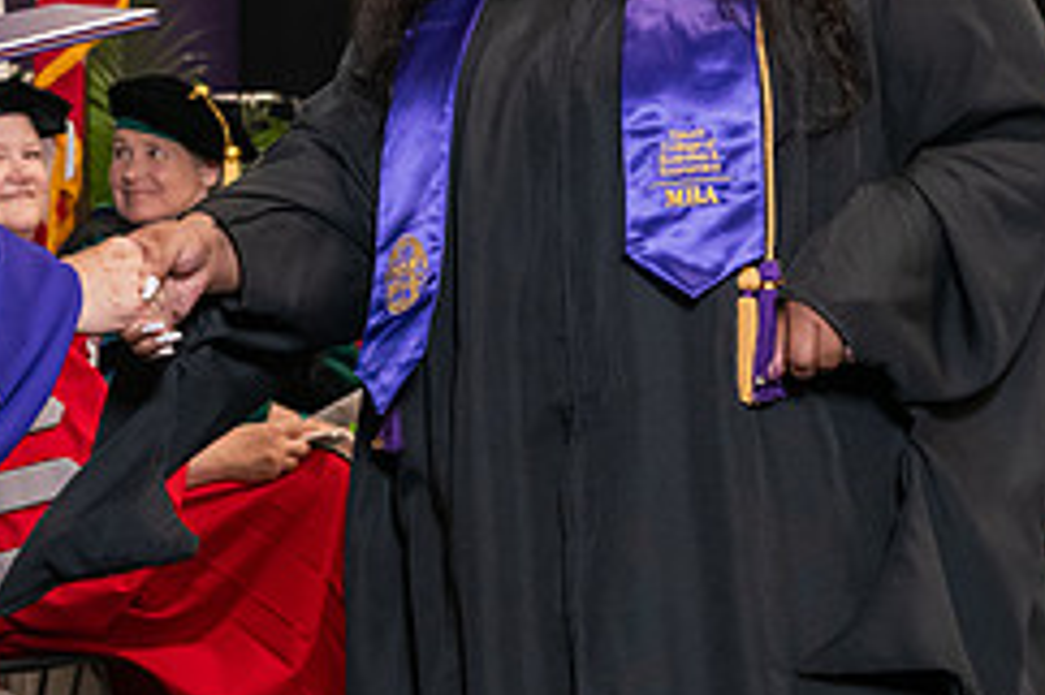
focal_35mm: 139
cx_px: 151
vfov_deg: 9.8
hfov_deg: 14.6
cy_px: 2
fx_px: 4032
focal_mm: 58
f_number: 5
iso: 2000
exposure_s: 1/125
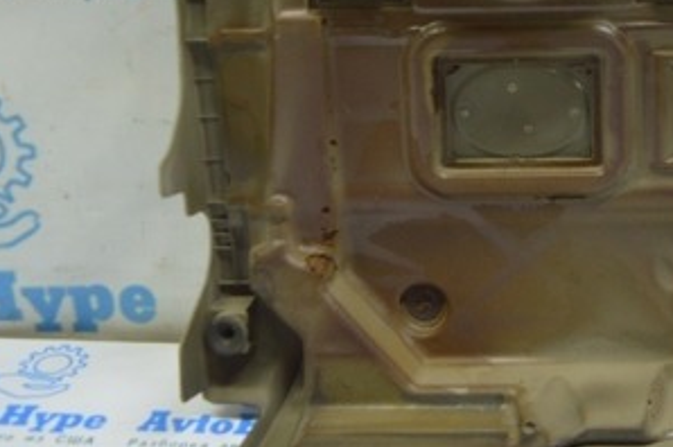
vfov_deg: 22.9
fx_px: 1083
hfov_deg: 33.3
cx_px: 556
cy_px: 69
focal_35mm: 58
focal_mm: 18
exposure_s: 1/40
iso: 400
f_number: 3.5
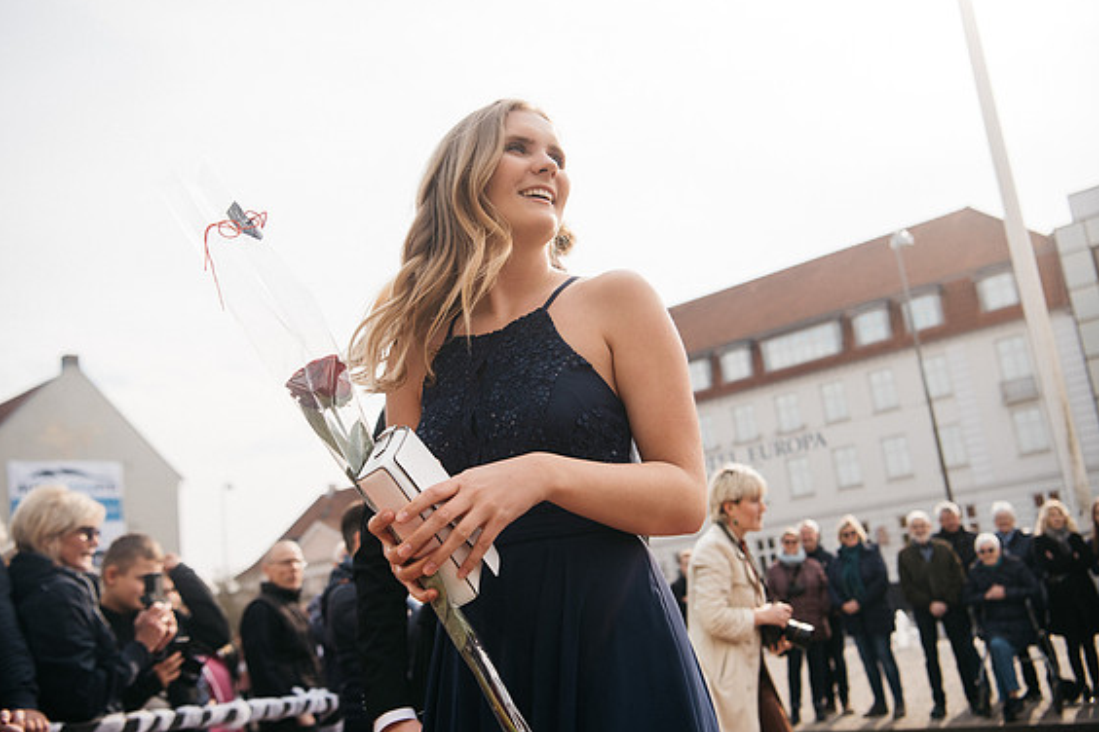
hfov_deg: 51.9
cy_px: 363
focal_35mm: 37
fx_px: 1129
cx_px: 559
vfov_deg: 35.9
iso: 100
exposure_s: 1/1000
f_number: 4
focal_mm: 36
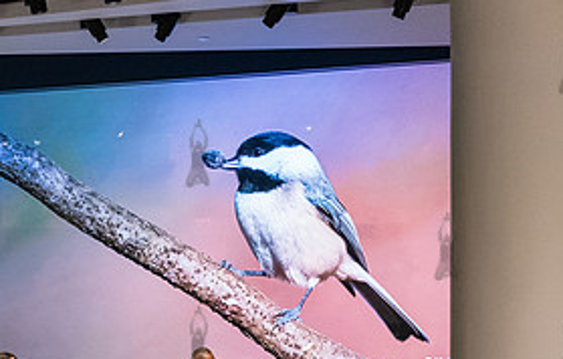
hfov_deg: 24.2
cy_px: 378
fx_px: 1312
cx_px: 229
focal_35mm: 85
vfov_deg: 15.3
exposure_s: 1/200
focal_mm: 38
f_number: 3.5
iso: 6400
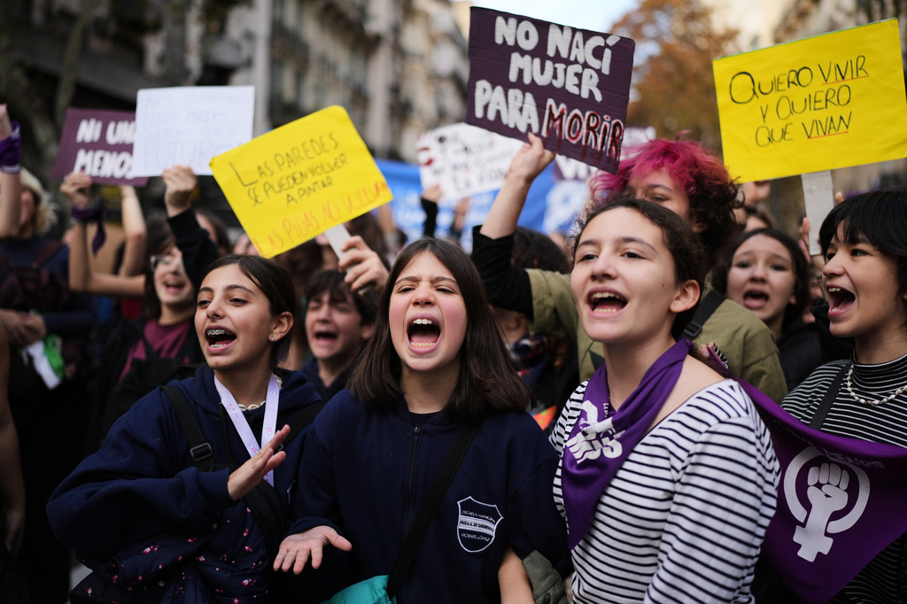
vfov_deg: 37.8
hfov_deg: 54.4
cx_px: 454
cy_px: 302
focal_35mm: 35
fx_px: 881
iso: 400
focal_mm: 35
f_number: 1.4
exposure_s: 1/4000
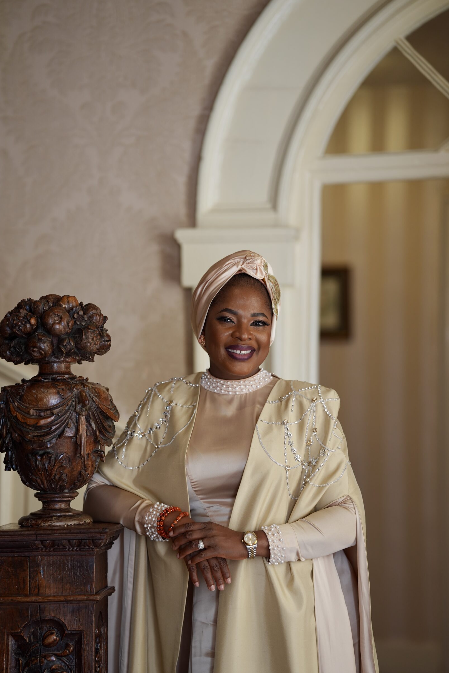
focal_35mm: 90
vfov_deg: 22.6
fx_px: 1684
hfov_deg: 15.2
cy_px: 351
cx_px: 216
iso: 250
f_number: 1.6
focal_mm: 85
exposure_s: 1/320
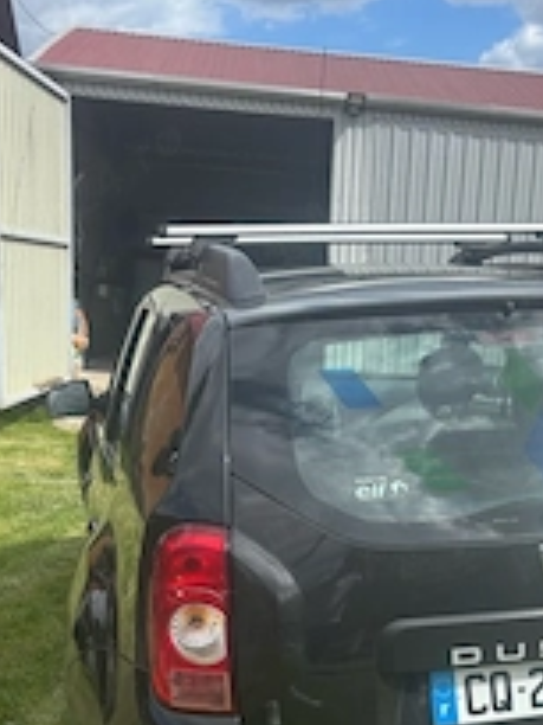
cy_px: 530
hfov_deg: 28.1
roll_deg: -4.8
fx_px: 1067
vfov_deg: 36.7
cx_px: 415
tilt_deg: -11.5
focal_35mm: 51
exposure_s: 1/2242
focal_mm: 5.96
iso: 50
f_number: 1.6
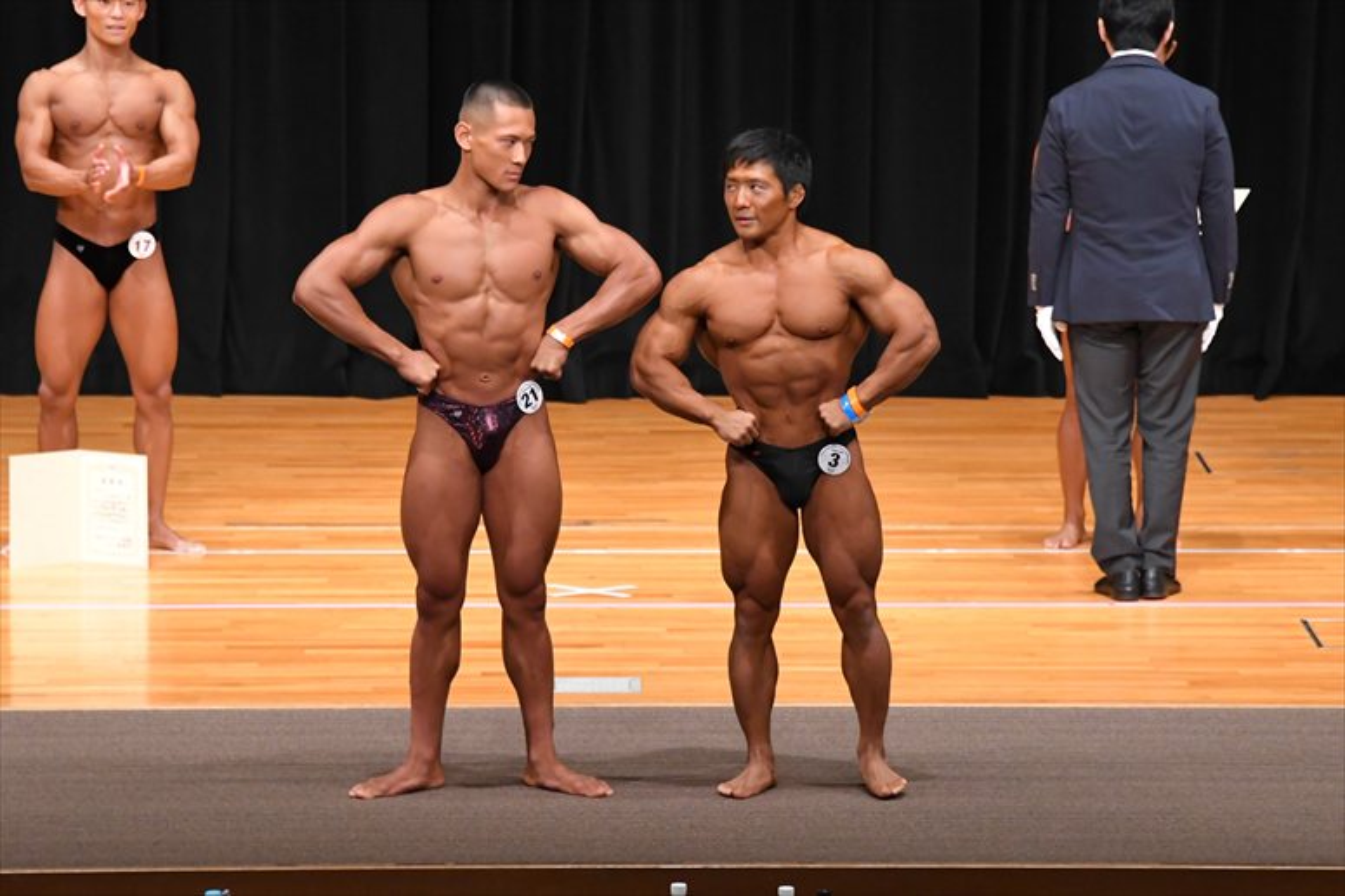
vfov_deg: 6.3
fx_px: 8104
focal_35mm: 217
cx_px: 672
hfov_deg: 9.5
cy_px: 448
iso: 5000
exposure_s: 1/400
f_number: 5.6
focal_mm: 145
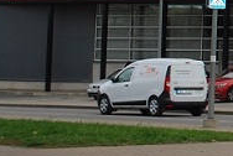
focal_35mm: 193
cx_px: 483
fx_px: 1251
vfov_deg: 7.0
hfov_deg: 9.8
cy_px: -76
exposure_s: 1/200
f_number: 5.6
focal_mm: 26
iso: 100
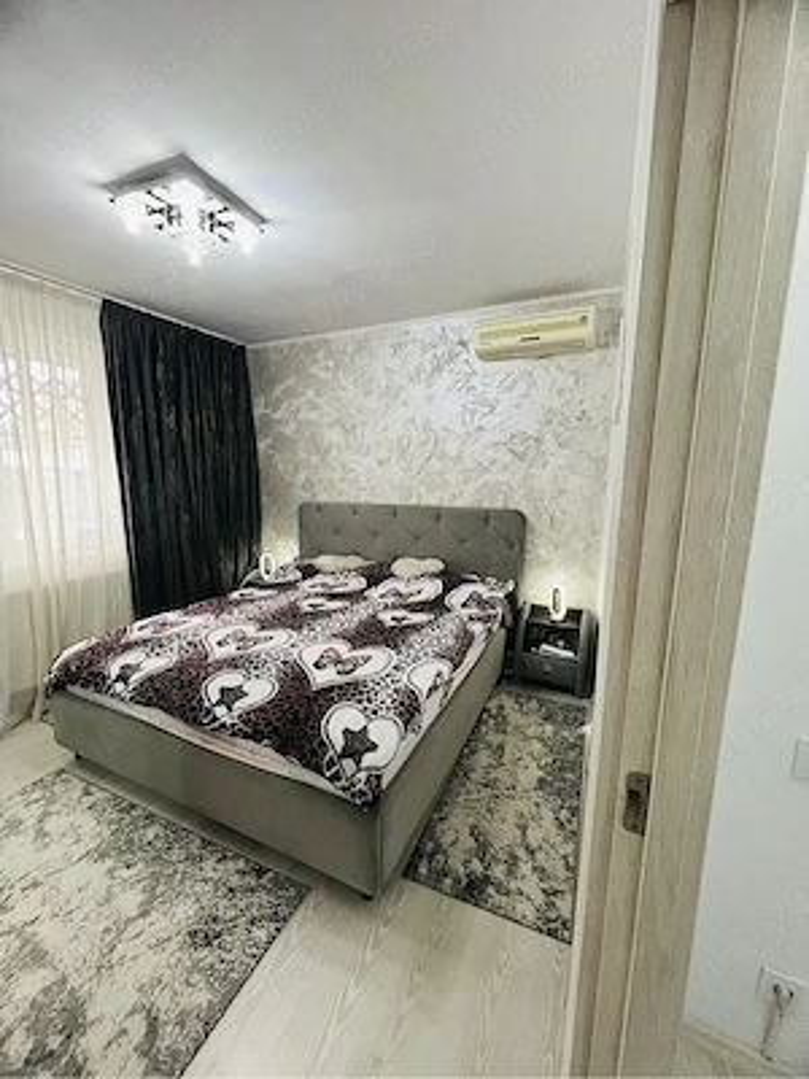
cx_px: 404
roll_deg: -0.6
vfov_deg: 106.2
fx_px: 405
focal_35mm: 13
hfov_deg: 89.9
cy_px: 540
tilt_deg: -9.2
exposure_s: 1/50
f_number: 1.8
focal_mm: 1.57
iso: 320
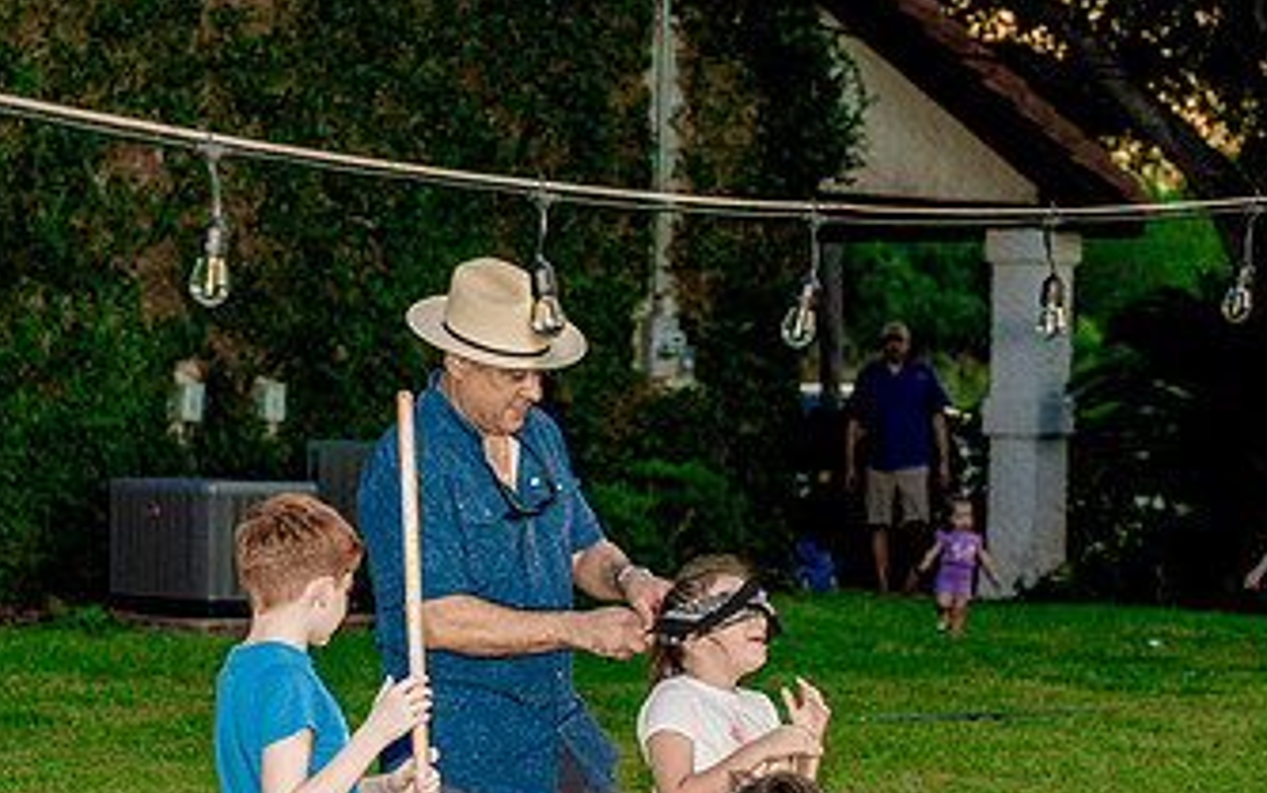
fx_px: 4525
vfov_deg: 10.0
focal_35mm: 131
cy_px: 537
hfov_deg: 15.9
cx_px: 641
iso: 1250
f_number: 4.5
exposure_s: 1/250
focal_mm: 74
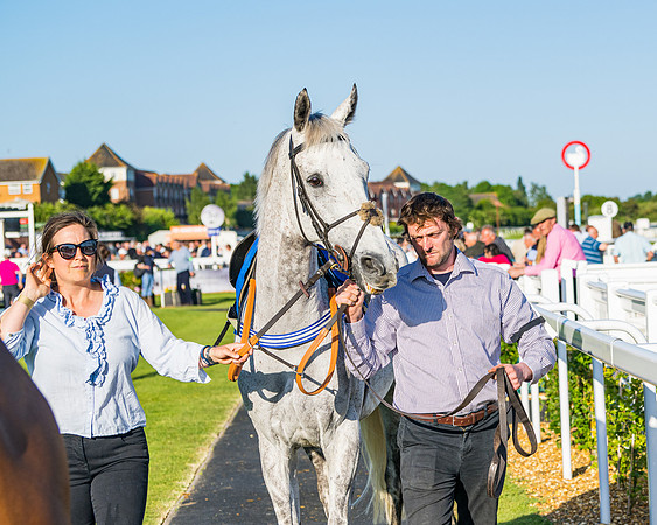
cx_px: 550
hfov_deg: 17.1
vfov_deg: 13.8
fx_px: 2165
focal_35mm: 111
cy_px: 369
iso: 200
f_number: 5
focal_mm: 70
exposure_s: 1/1250
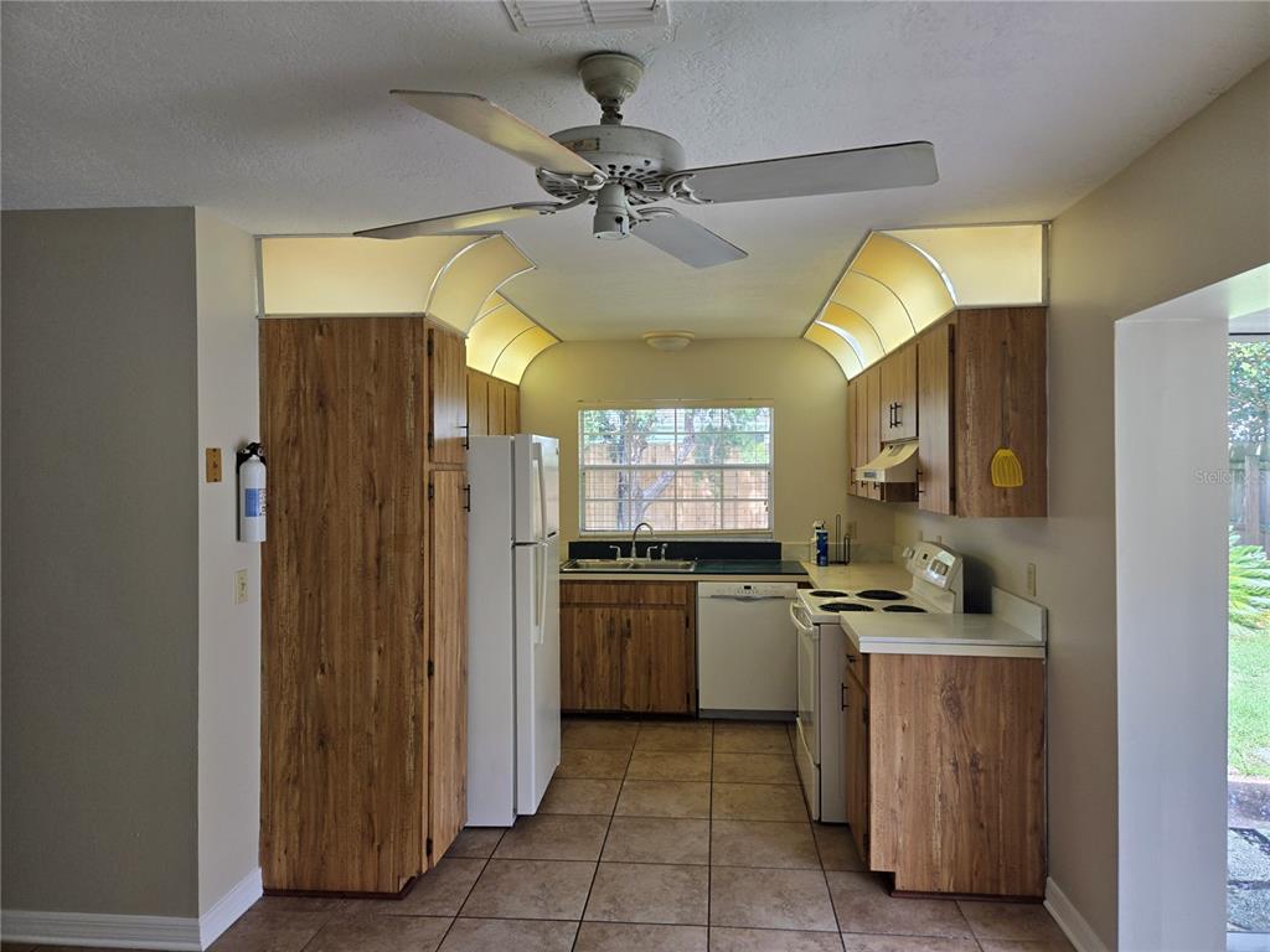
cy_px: 476
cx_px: 635
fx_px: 844
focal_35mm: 23
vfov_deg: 58.9
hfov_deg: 73.9
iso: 64
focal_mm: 5.4
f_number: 1.8
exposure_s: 1/120
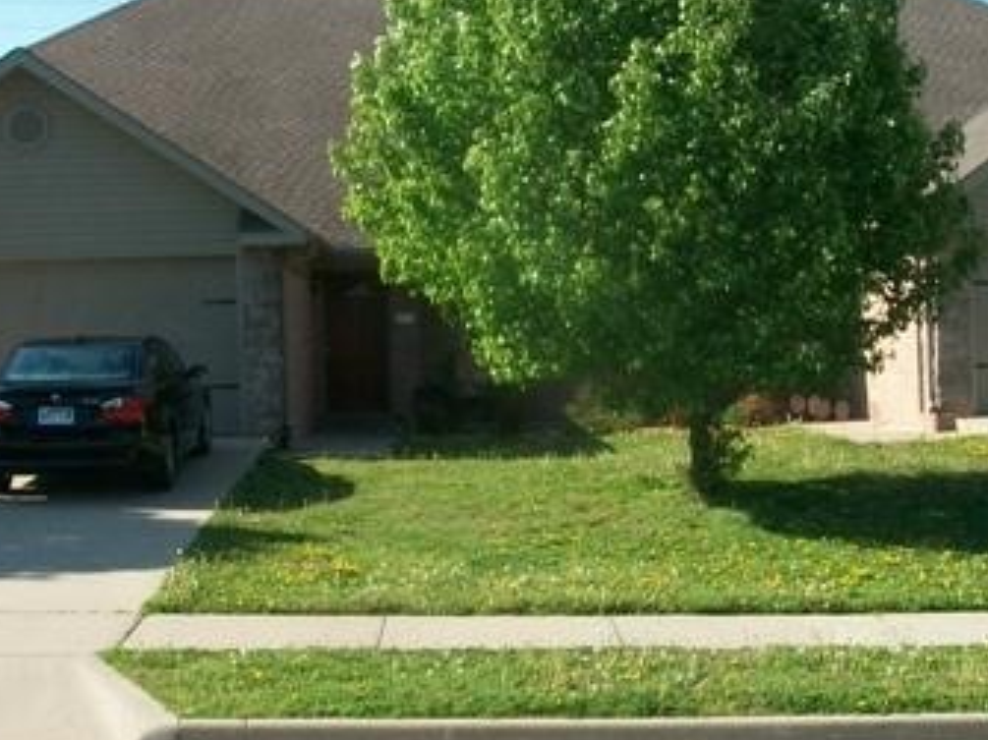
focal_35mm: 65
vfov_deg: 22.4
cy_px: 209
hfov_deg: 29.8
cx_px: 566
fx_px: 1855
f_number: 5.5
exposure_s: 1/320
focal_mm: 5.7
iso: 80
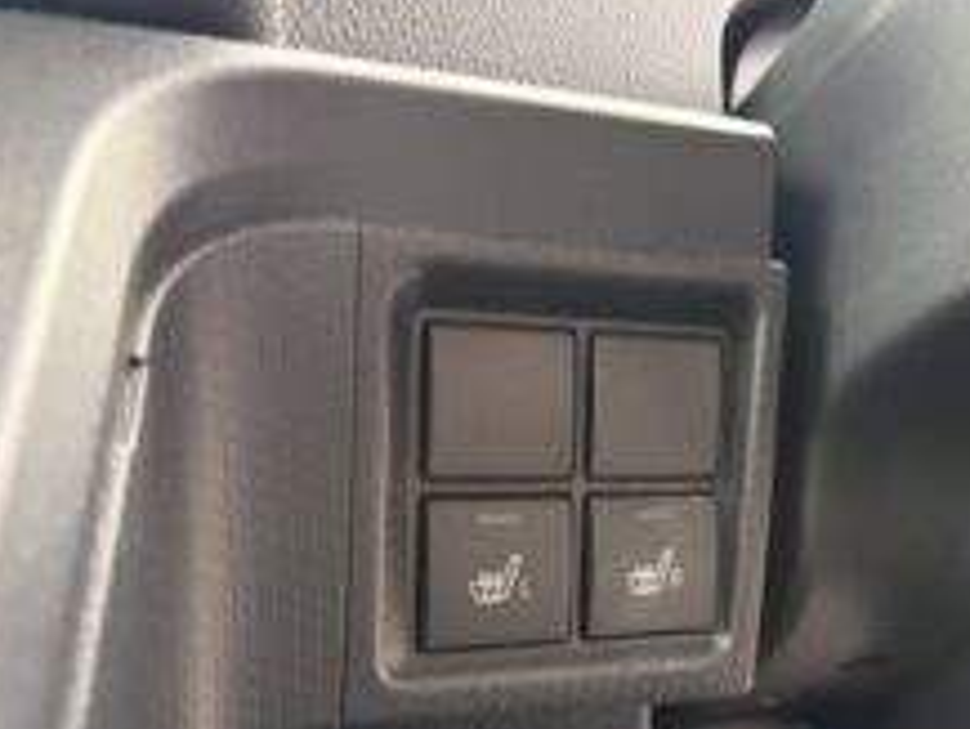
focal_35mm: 42
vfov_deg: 34.2
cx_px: 751
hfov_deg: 43.1
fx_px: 1178
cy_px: 458
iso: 200
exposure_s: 1/60
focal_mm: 5.96
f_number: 1.6
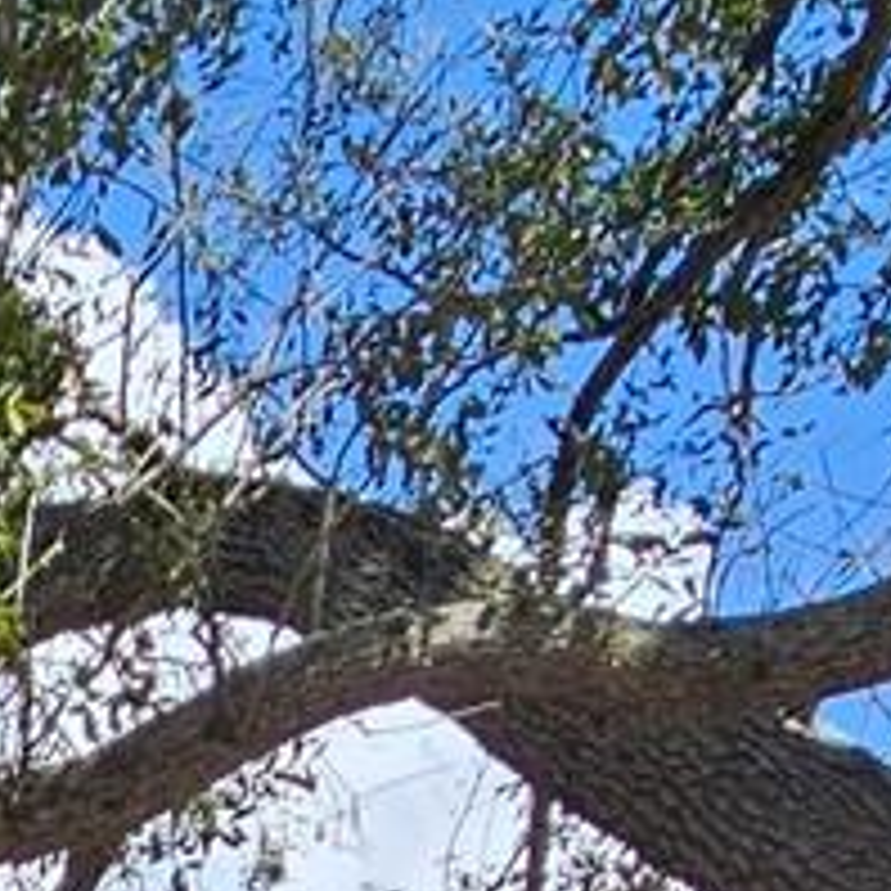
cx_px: -1098
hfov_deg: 14.2
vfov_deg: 12.8
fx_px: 2708
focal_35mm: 93
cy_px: 2322
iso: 50
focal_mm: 2.2
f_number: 2.2
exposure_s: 1/986
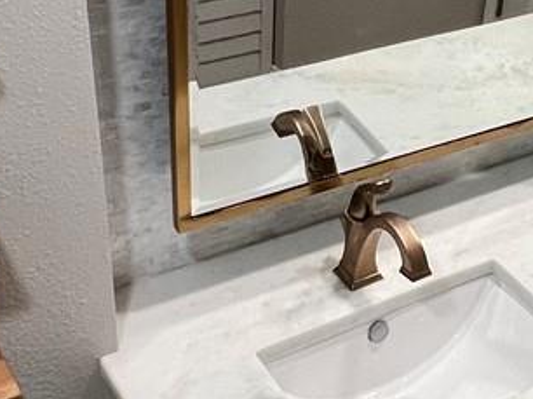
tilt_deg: -31.6
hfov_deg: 27.8
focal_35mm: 68
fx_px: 1046
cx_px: 451
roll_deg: -4.2
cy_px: 112
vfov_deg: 21.4
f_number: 1.8
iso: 160
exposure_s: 1/120
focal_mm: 1.57
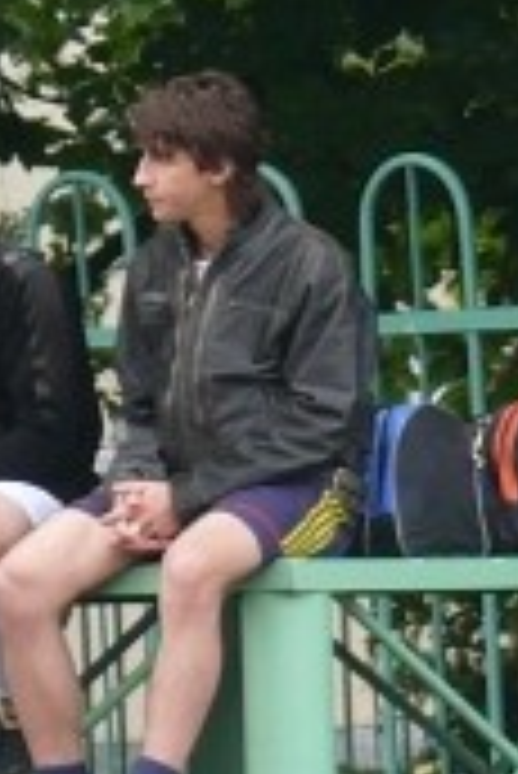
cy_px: 428
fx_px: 20763
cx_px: -149
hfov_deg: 1.4
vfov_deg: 2.1
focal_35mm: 964
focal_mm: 33.8
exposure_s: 1/100
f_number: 3.6
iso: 100
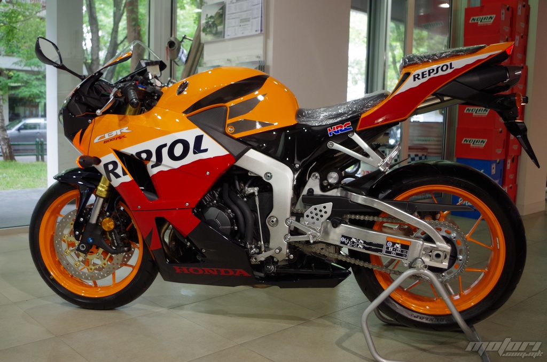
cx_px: 274
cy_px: 181
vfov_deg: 36.7
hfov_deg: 53.2
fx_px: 546
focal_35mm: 36
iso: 800
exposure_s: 1/50
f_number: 4
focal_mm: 24.38
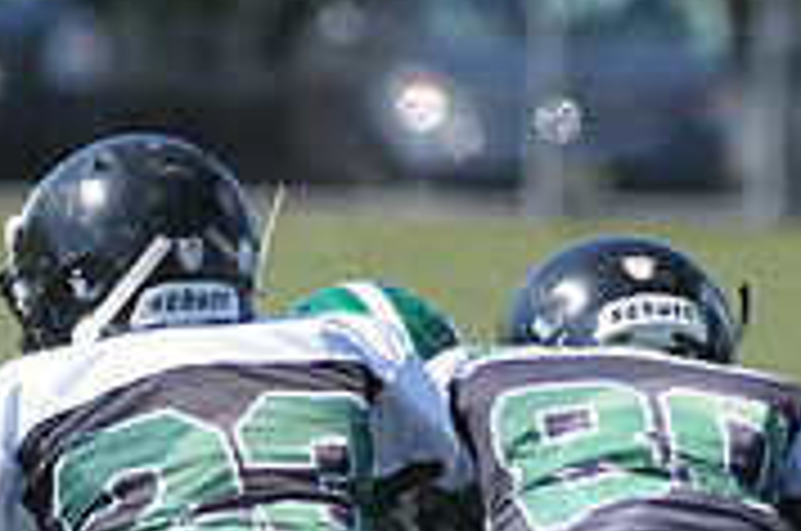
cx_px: 176
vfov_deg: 1.2
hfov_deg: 1.8
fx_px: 26052
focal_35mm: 1173
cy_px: 794
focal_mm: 240
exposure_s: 1/3200
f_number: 4
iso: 640
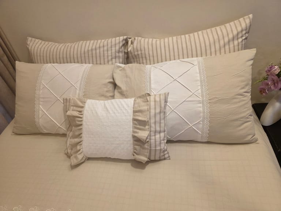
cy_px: 106
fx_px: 187
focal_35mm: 23
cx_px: 140
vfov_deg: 58.9
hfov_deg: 73.9
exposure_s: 1/100
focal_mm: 6.3
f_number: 1.7
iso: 320
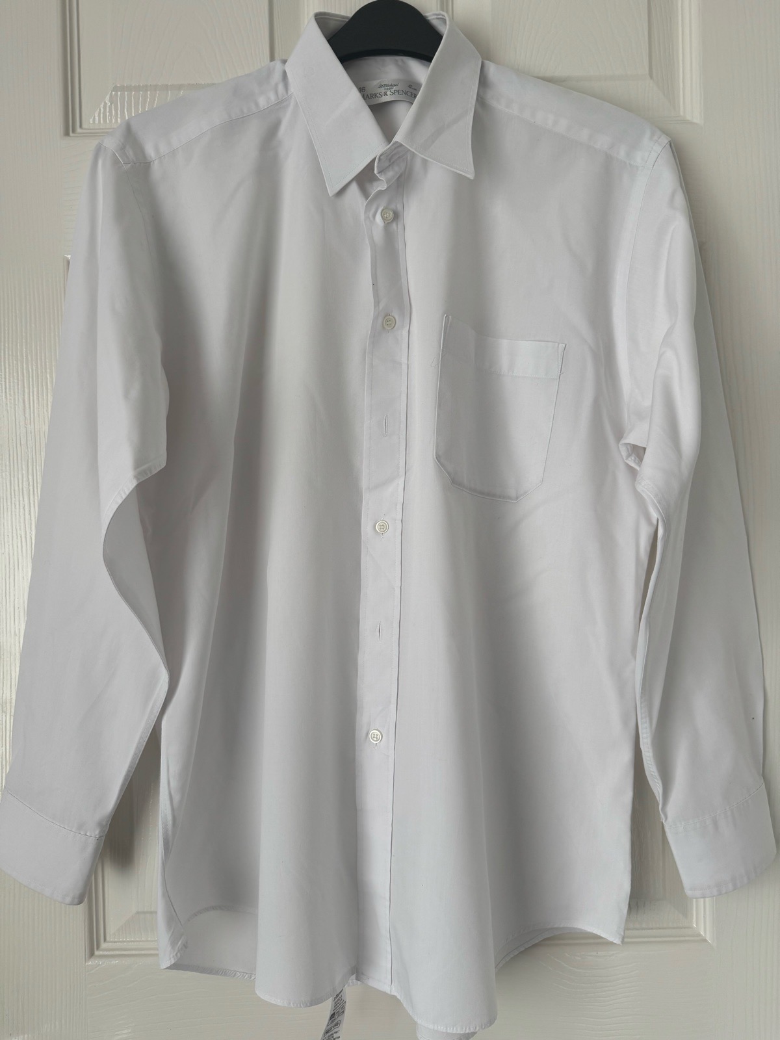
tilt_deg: -0.4
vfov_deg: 71.6
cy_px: 520
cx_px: 390
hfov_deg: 56.8
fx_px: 721
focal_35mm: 24
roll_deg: +0.9
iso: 125
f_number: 1.78
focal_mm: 6.76
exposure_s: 1/120
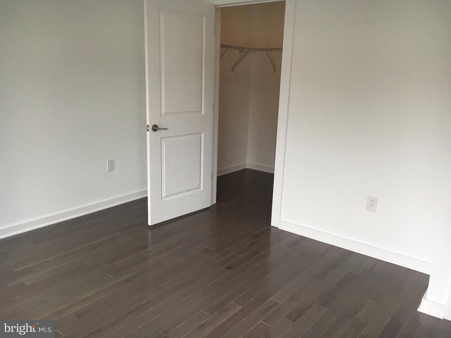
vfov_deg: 48.2
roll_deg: -1.4
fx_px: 378
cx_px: 226
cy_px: 169
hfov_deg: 61.7
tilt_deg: -13.2
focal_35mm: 29
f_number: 2.2
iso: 64
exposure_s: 1/30
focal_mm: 4.15
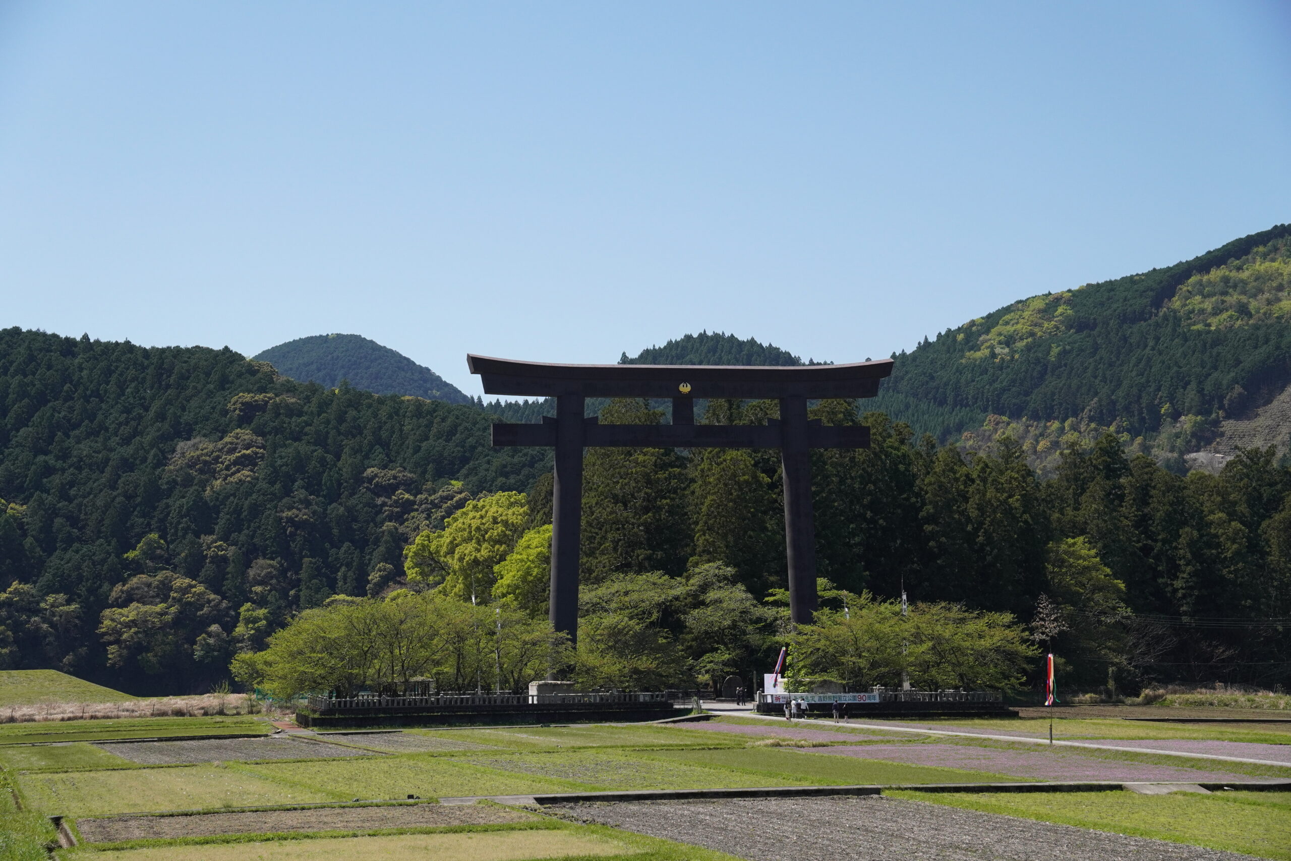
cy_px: 430
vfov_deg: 19.3
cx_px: 646
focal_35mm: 70
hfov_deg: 28.6
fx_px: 2528
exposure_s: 1/2000
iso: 640
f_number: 4.5
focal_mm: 47
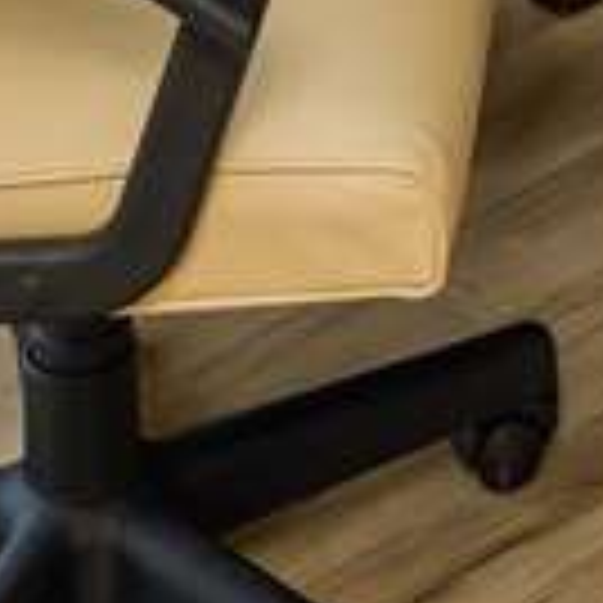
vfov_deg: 14.0
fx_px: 1912
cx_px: 592
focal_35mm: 97
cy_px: -720
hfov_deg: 17.5
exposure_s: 1.3
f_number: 8
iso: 200
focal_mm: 15
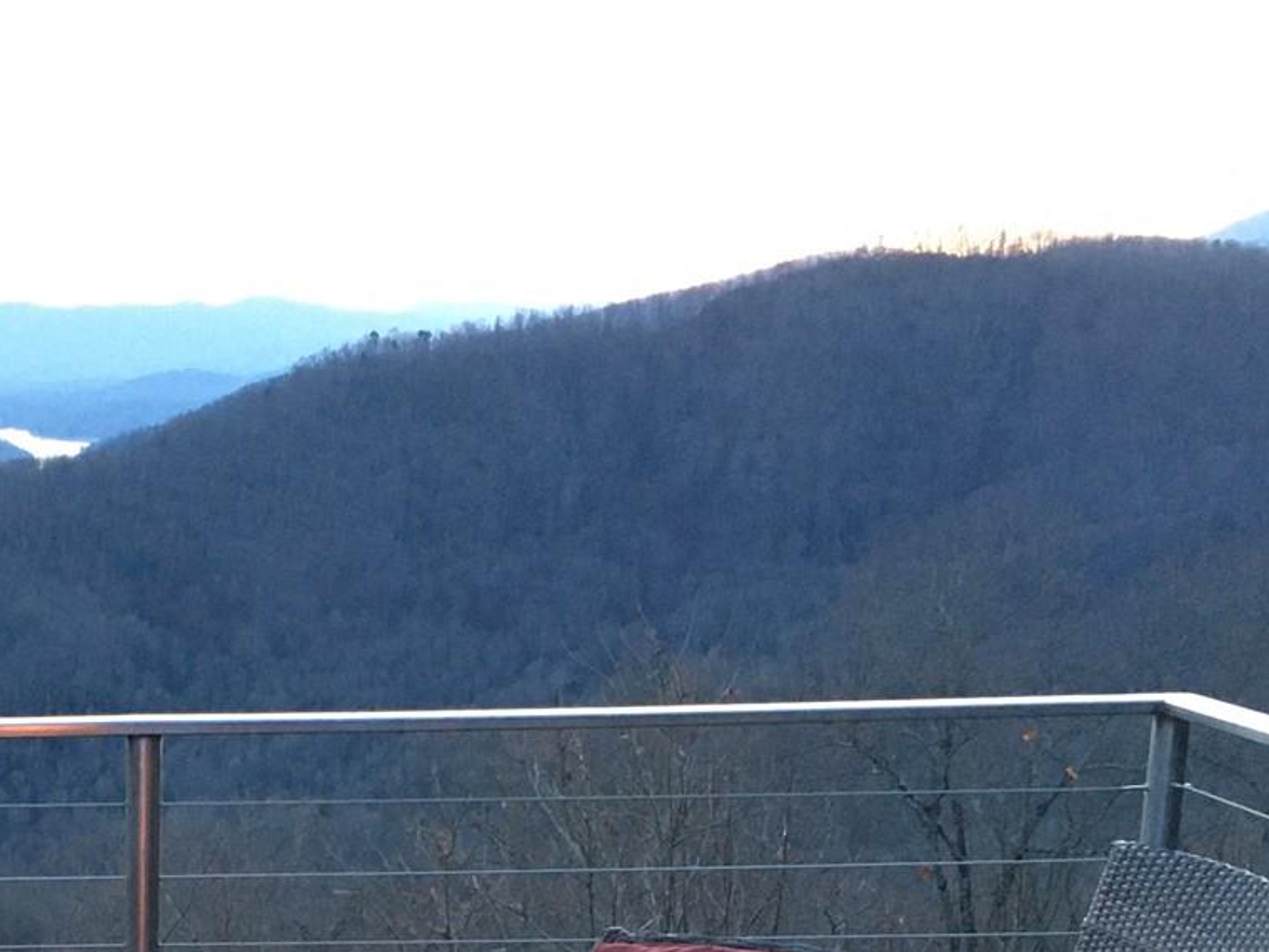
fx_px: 2860
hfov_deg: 23.9
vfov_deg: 17.7
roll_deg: +0.2
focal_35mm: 78
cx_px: -10
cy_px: 1235
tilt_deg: -16.0
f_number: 2.2
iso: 160
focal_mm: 4.15
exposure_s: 1/30
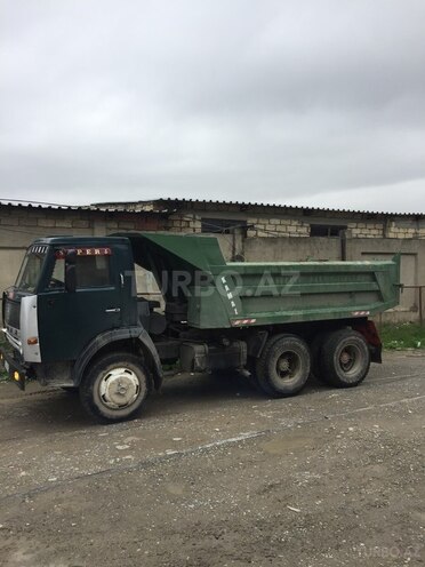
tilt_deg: -2.8
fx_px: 475
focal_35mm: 29
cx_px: 212
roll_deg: -0.1
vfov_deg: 61.7
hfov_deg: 48.2
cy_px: 284
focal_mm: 4.15
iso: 32
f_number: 2.2
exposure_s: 1/599
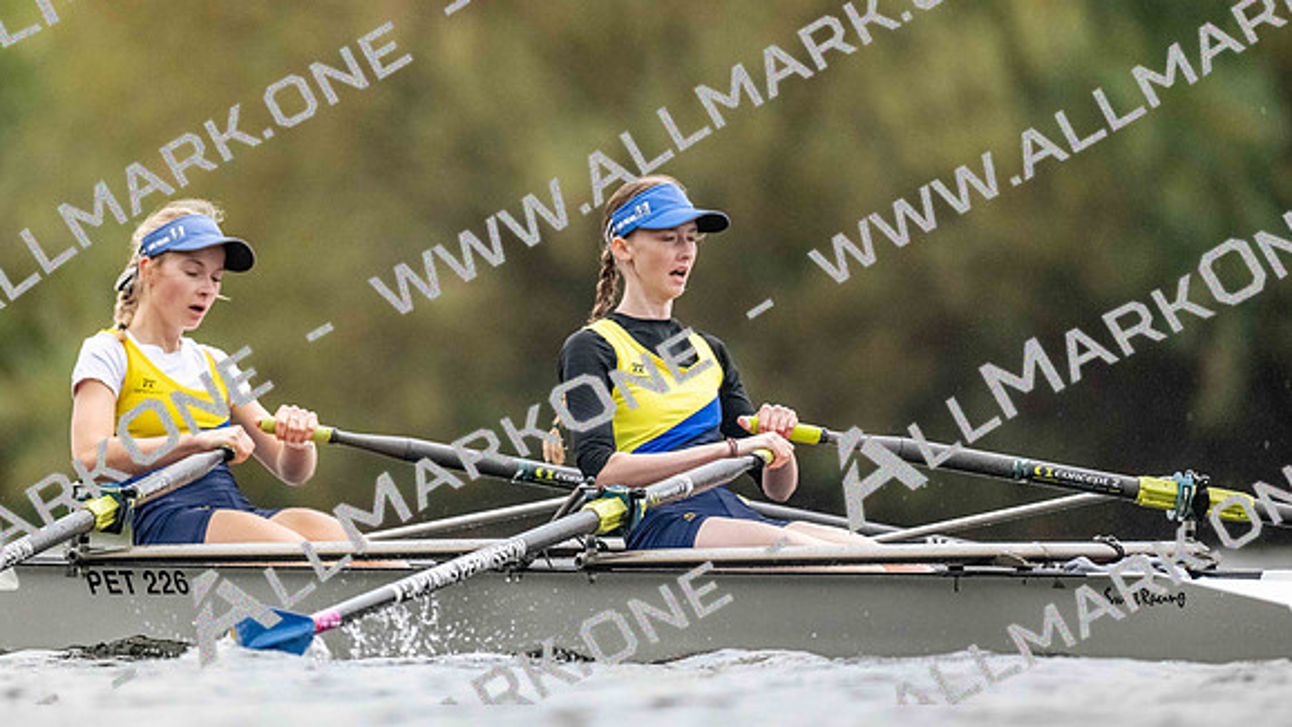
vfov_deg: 1.9
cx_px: 646
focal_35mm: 631
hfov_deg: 3.4
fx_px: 21615
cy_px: 321
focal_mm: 600
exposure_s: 1/2500
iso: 5600
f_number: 4
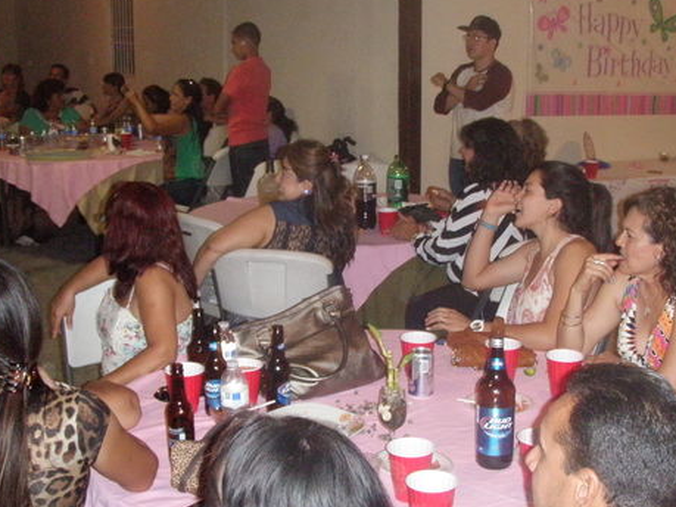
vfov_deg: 27.5
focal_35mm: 53
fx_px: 1035
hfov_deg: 36.2
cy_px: 261
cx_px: 358
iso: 500
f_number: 3.5
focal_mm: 6.7
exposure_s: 1/30
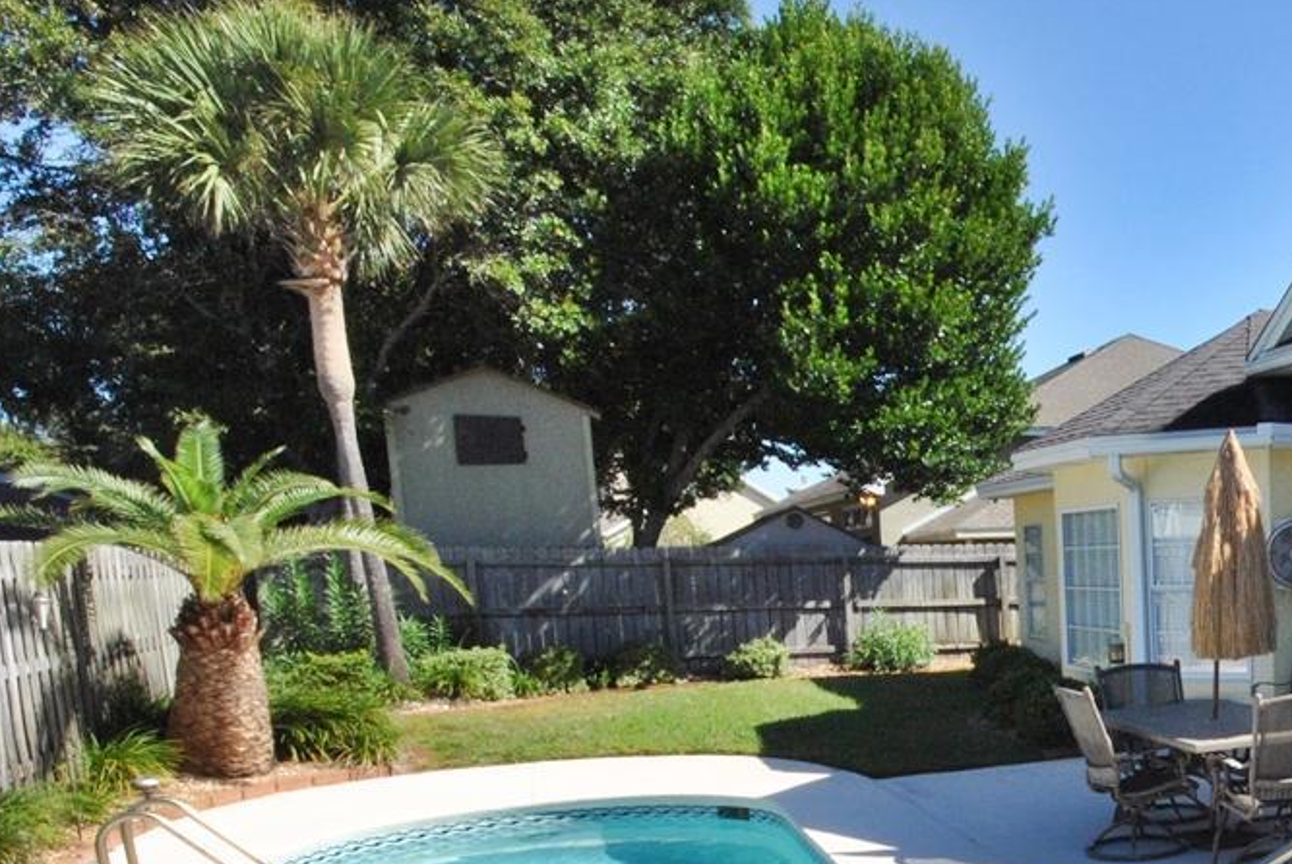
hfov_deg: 46.0
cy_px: 776
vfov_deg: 34.9
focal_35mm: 36
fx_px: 1293
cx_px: 1244
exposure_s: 1/200
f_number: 16
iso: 400
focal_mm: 10
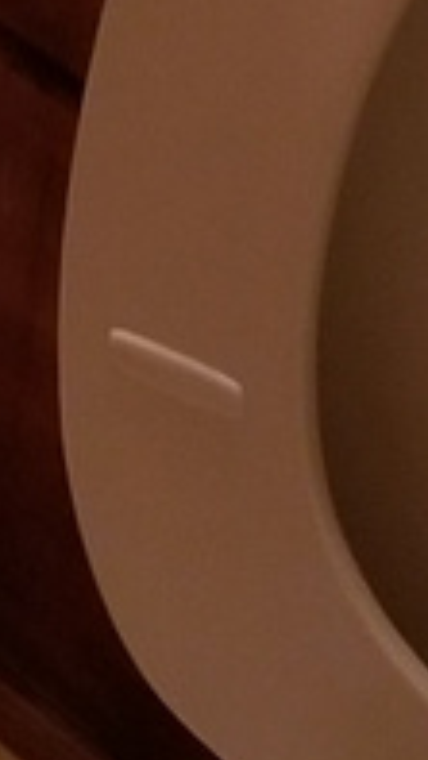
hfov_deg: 4.9
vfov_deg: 8.0
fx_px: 4453
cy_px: -1744
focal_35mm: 221
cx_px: -1388
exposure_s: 1/20
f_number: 1.7
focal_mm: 4.25
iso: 250
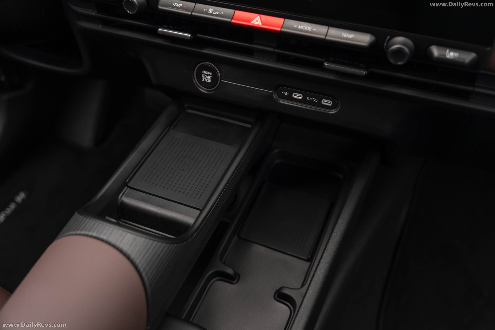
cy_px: 165
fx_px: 477
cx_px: 248
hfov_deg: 54.8
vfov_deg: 38.2
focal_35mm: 35
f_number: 3.5
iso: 500
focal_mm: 34.7
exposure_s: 1/15
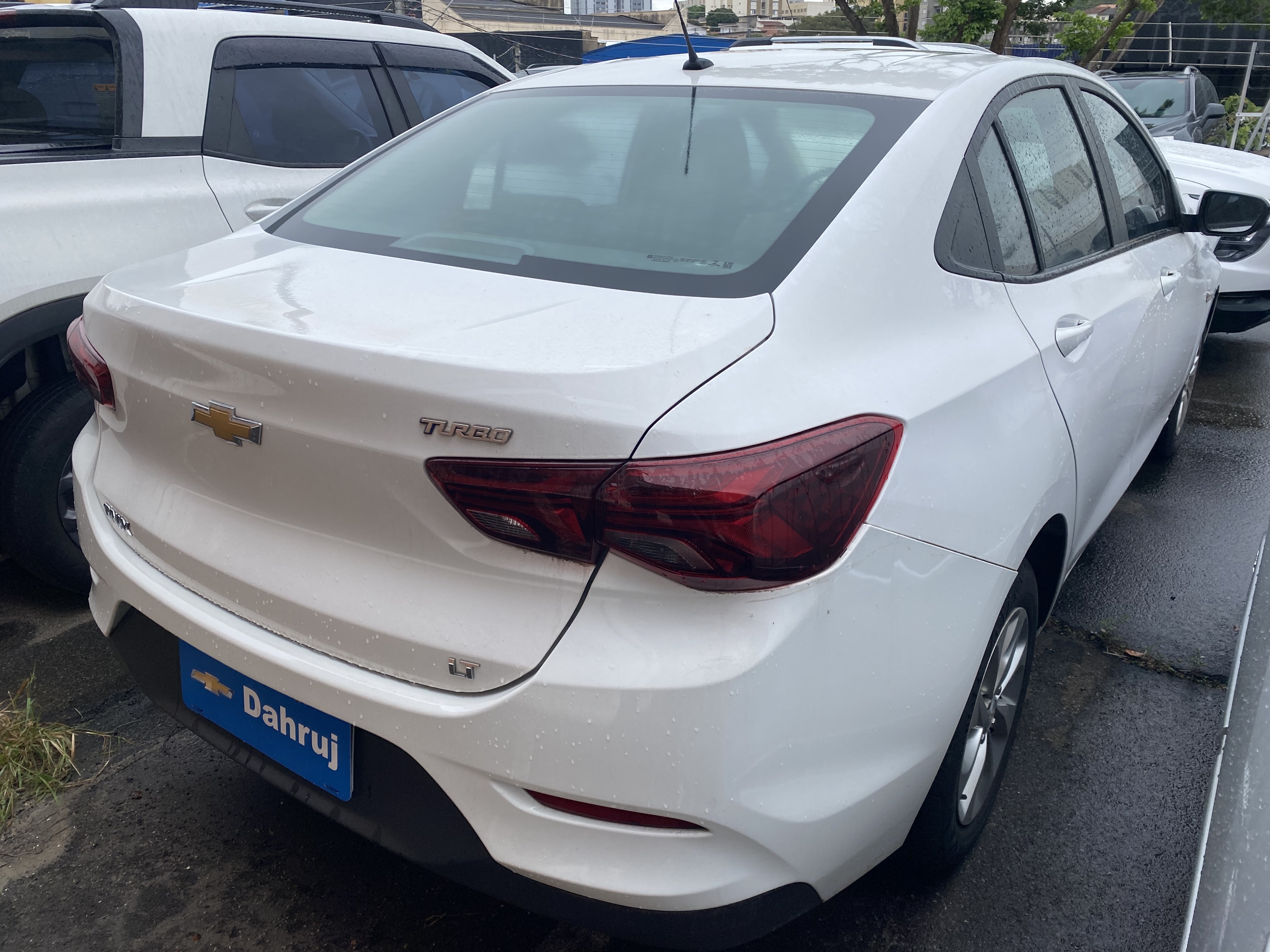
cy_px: 476
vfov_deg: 53.1
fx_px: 954
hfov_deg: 67.3
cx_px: 635
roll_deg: +1.3
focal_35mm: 26
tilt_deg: -21.7
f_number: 1.8
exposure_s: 1/973
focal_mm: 4.25
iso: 32
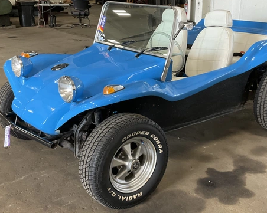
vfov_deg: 32.0
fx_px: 371
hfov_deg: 39.4
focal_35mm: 47
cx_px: 157
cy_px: 96
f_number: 1.8
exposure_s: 1/60
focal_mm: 3
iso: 80
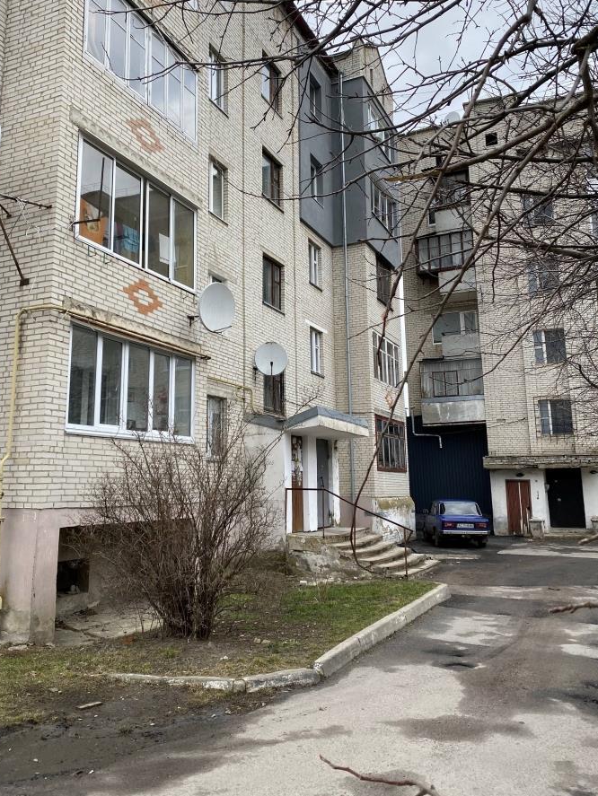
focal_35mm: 30
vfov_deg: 59.7
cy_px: 343
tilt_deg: +12.4
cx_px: 259
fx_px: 691
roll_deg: -1.3
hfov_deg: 46.7
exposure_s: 1/397
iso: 32
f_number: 1.8
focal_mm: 4.25
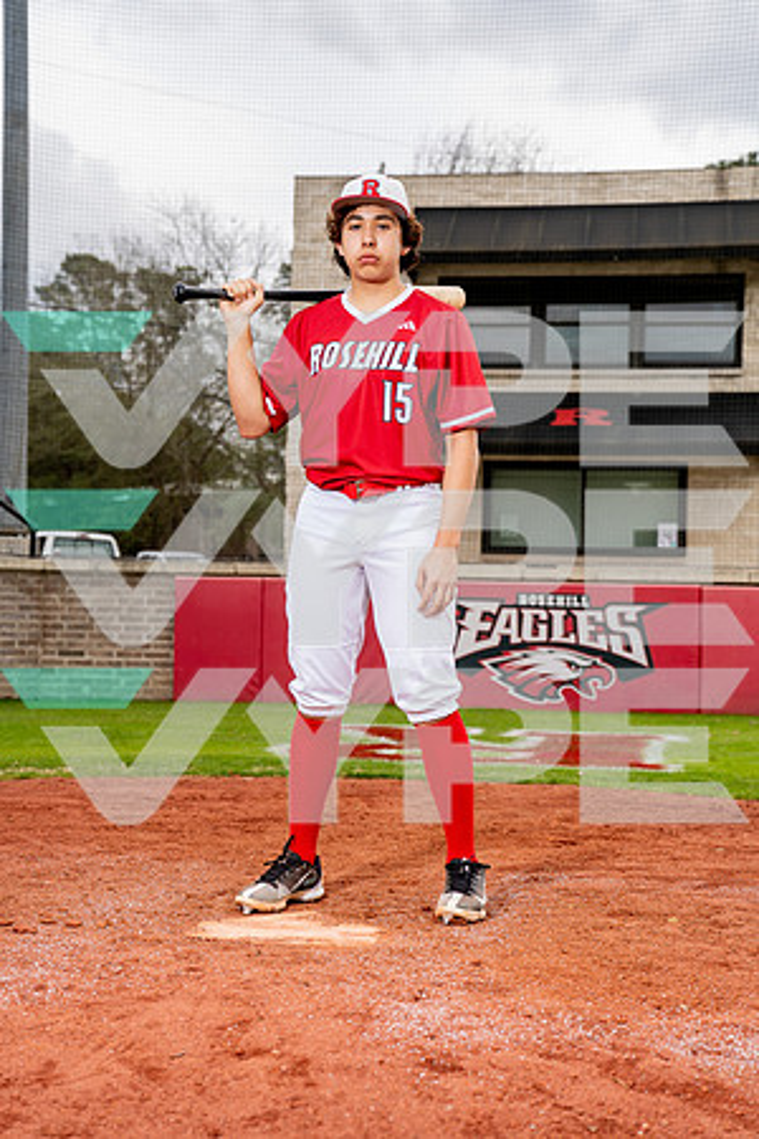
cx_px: 380
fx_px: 1802
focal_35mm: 57
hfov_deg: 23.8
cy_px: 570
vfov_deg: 35.1
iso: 100
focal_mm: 57
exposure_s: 1/250
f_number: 4
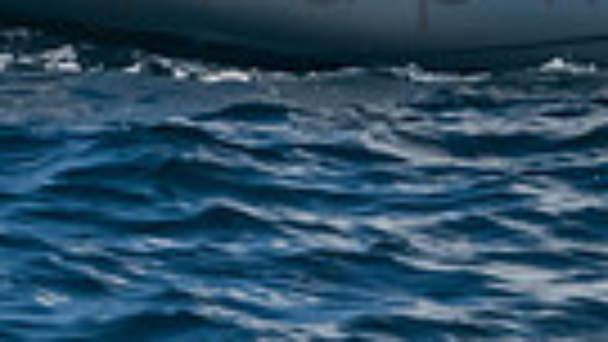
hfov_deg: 3.4
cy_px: -374
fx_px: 10288
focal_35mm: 638
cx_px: 509
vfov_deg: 1.9
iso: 640
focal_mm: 95
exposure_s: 1/1600
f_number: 14
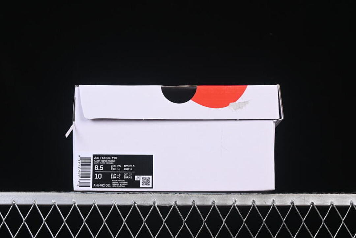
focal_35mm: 75
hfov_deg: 27.0
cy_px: 119
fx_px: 742
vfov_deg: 18.2
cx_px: 178
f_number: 8
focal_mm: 50
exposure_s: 1/80
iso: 160
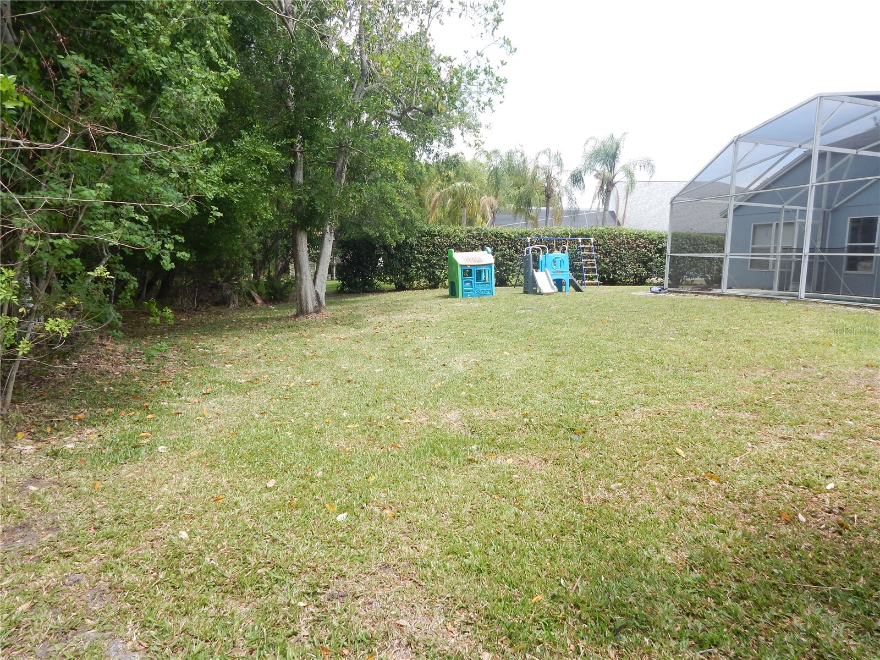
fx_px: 559
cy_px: 330
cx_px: 440
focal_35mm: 22
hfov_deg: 76.4
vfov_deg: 61.1
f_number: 3
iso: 125
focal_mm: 4
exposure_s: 1/640
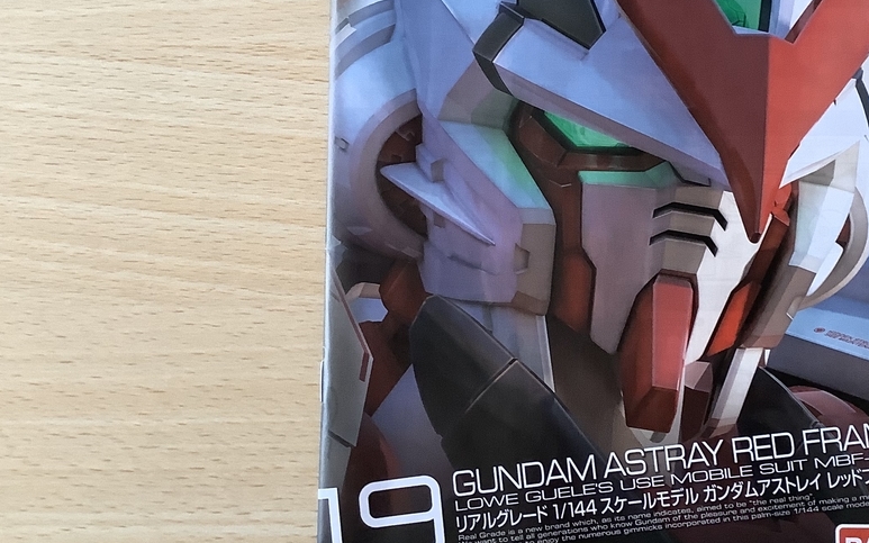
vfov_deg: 25.2
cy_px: 171
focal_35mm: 51
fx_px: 1208
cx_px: 612
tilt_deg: -86.9
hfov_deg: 38.9
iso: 160
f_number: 2.4
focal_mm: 3.3
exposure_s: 1/60
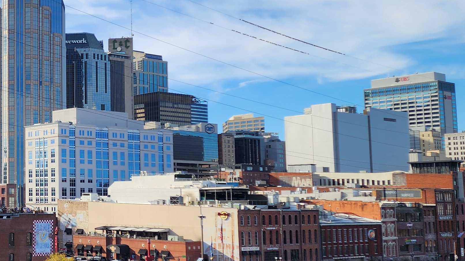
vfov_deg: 19.4
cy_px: 132
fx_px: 764
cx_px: 1
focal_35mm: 62
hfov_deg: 31.3
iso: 12
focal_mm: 6.4
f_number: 1.8
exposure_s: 1/1027
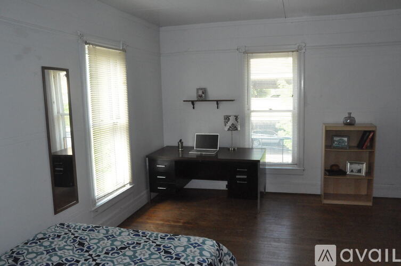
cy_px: 133
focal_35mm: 32
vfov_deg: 41.6
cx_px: 200
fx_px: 350
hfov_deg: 59.6
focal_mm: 21
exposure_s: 1/200
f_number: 9
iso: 3200
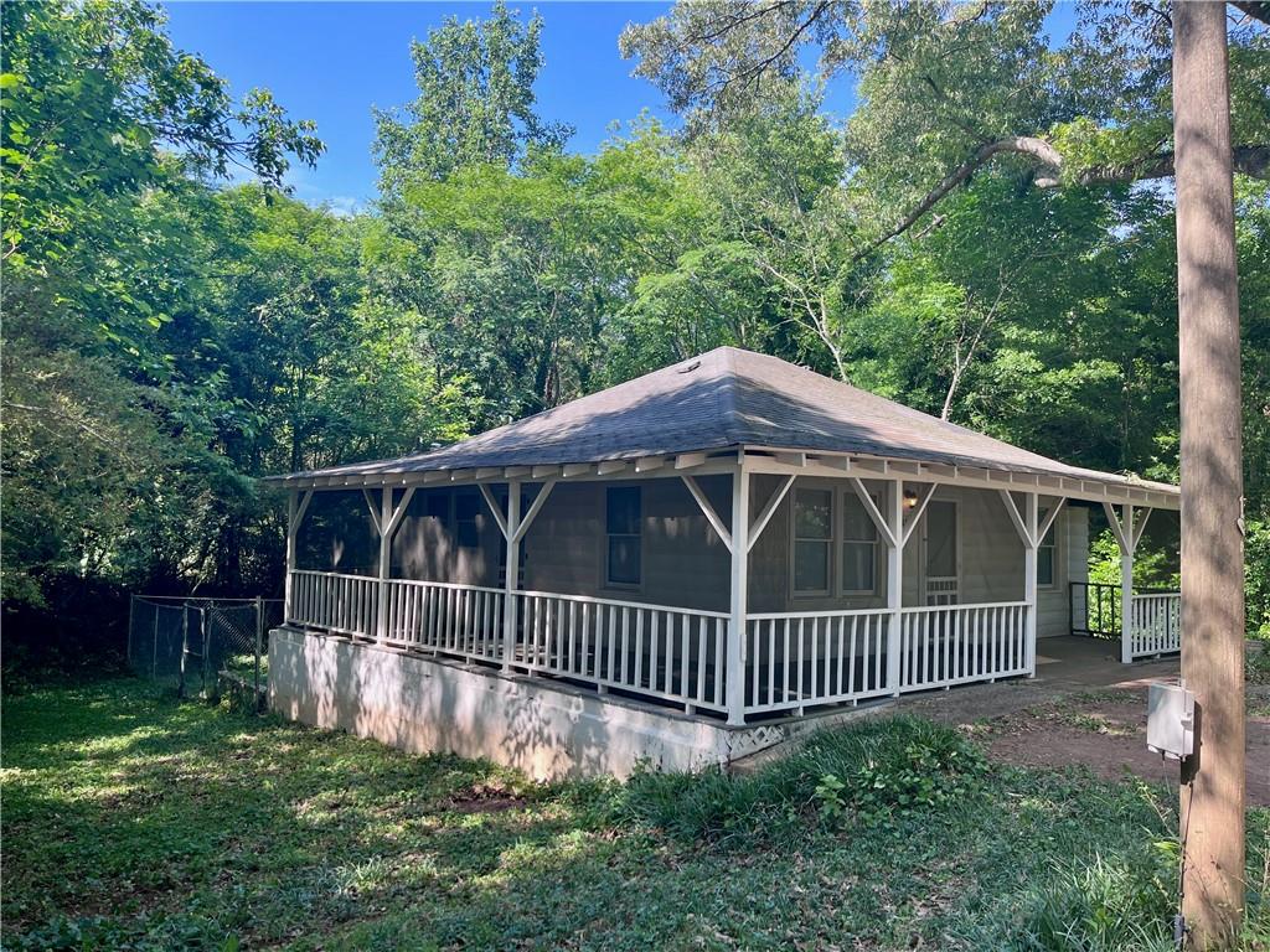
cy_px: 476
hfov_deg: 67.3
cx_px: 635
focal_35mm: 26
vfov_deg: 53.1
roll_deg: -1.9
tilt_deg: +1.8
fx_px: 954
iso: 50
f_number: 1.6
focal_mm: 5.1
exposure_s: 1/384
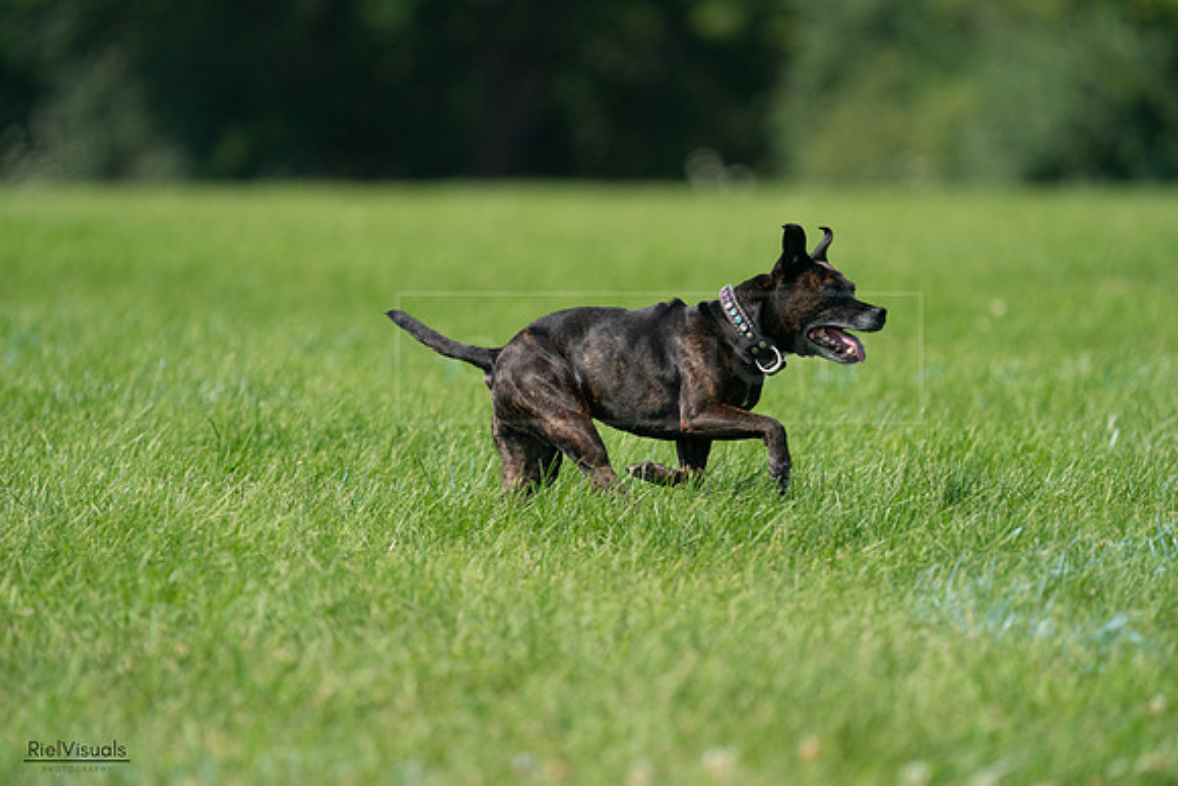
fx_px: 12699
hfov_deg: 5.3
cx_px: 589
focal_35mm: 388
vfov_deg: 3.5
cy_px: 393
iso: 1250
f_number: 6.3
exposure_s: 1/4000
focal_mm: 388
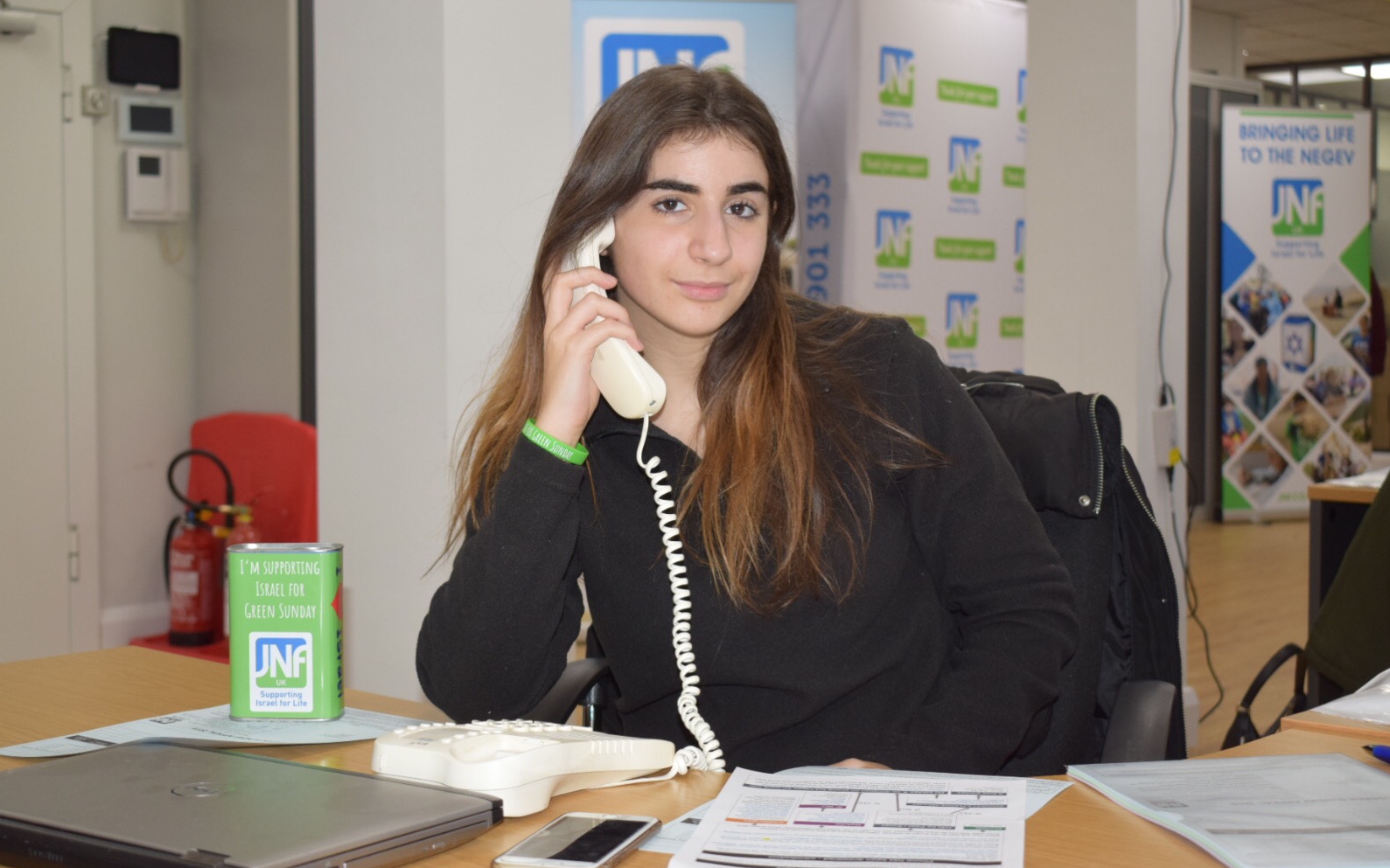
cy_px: 406
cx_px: 682
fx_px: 2008
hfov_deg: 38.2
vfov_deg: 24.4
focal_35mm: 53
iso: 800
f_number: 5
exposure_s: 1/100
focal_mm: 34
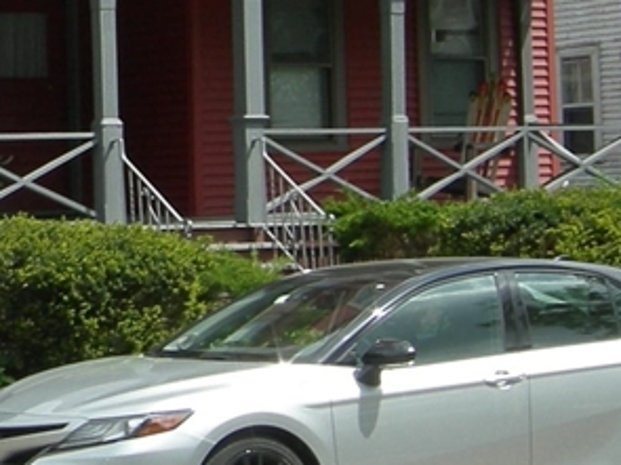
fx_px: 2242
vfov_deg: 11.7
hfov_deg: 15.2
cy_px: -38
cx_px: -133
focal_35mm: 125
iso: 64
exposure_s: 1/234
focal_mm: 7.5
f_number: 5.4
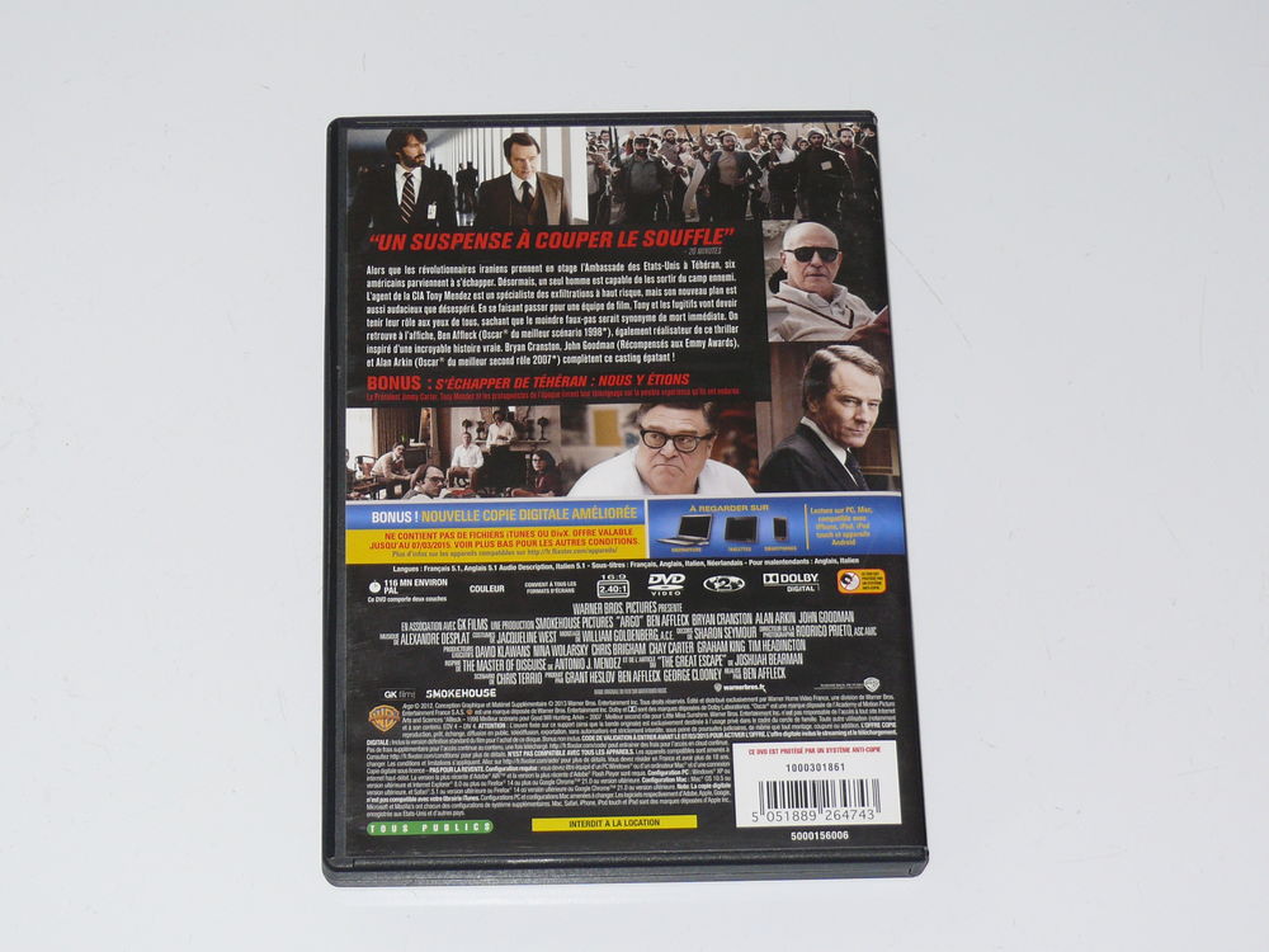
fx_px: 3299
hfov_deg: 21.8
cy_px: 476
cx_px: 634
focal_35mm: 90
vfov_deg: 16.4
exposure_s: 1/30
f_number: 3.2
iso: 100
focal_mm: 13.9
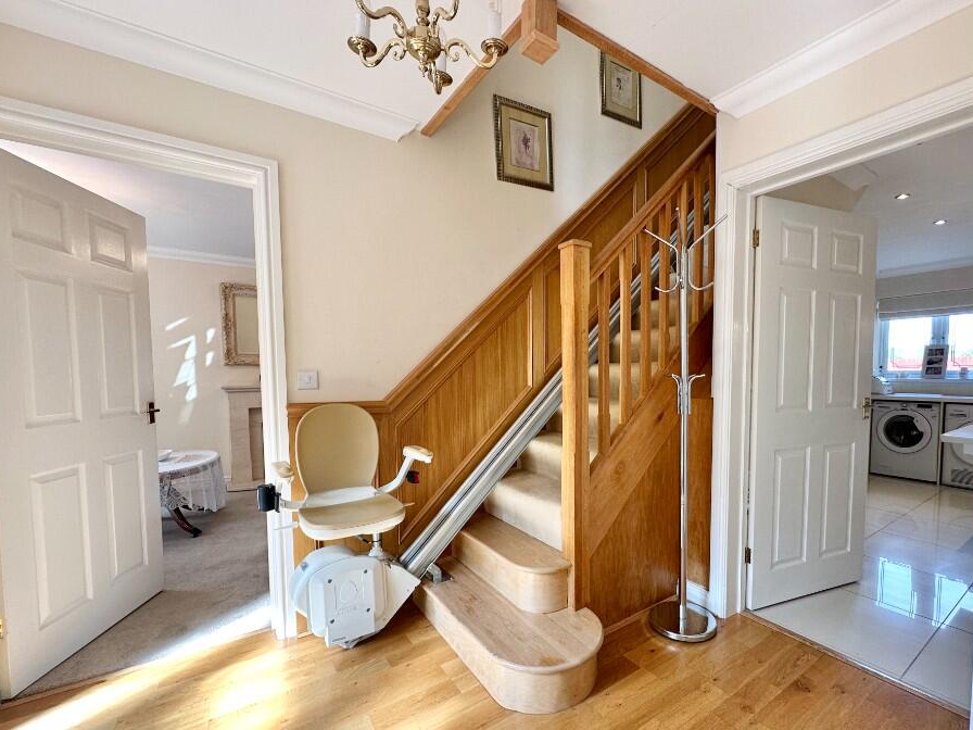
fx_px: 450
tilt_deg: -3.8
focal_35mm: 16
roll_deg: +0.5
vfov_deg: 77.9
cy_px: 400
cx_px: 549
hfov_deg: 94.0
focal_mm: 2.22
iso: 100
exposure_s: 1/100
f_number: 2.2
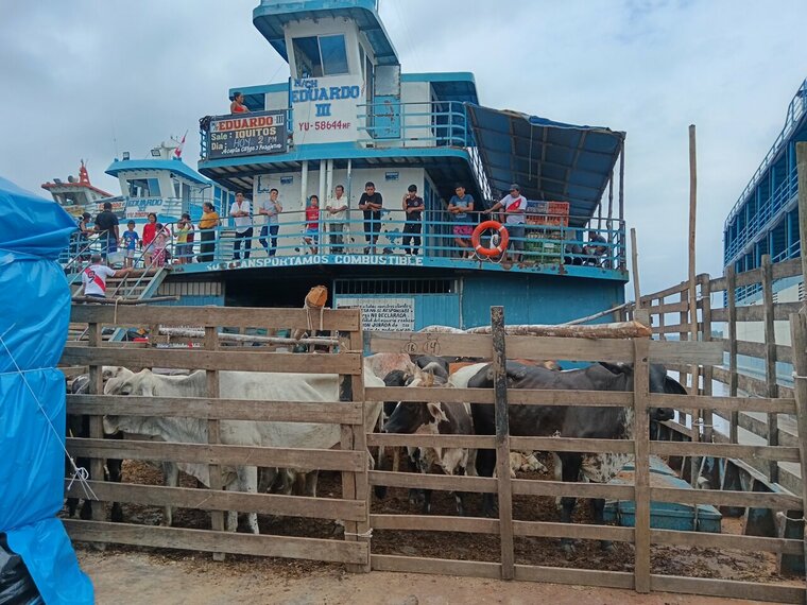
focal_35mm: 27
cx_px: 404
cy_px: 302
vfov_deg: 51.4
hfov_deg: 65.3
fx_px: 629
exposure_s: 1/567
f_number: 1.9
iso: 100
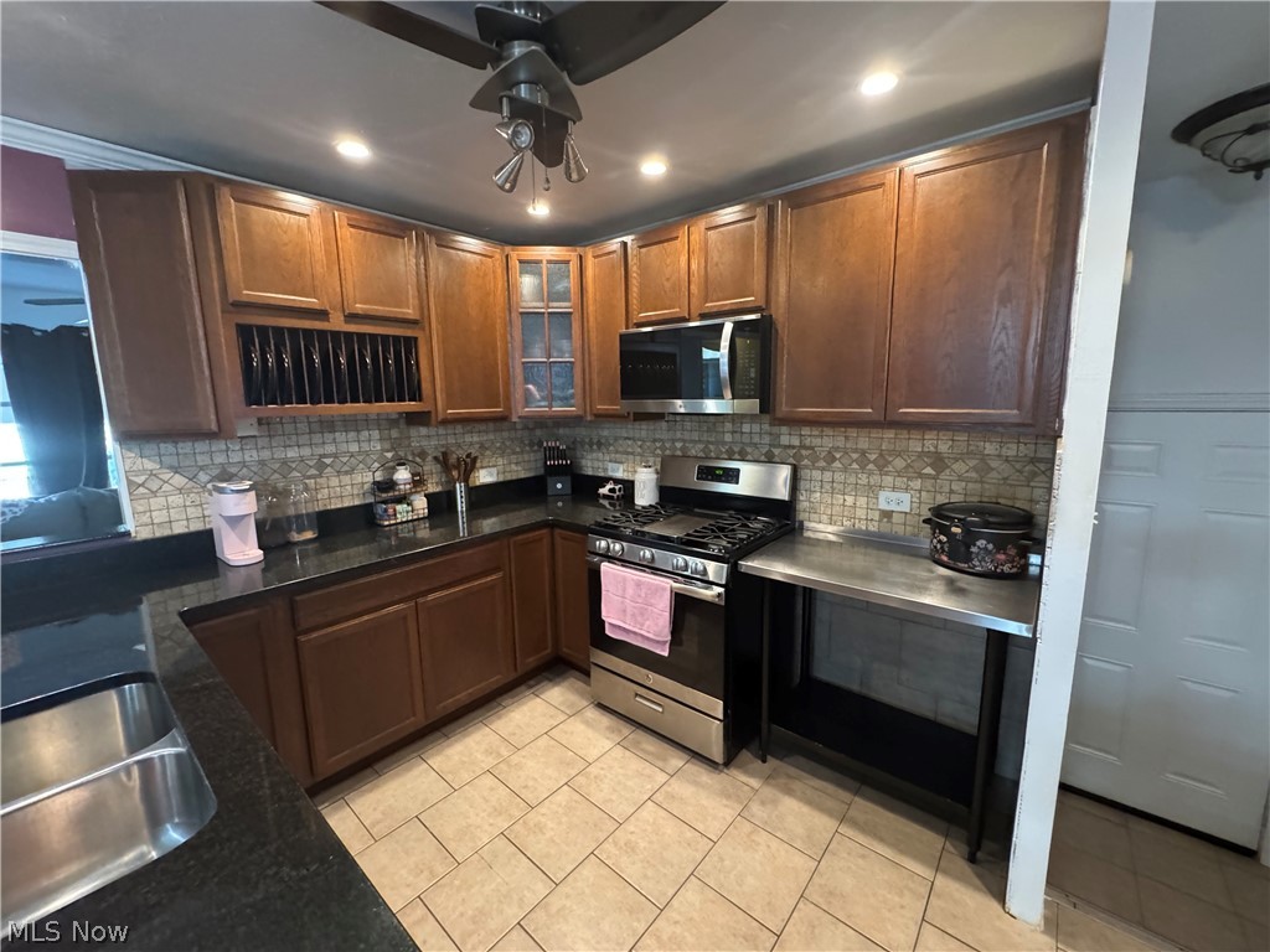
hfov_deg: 102.1
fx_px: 514
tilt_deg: -9.4
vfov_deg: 85.7
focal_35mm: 14
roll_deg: +0.6
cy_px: 476
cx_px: 635
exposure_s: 1/60
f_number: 2.2
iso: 1250
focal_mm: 2.22
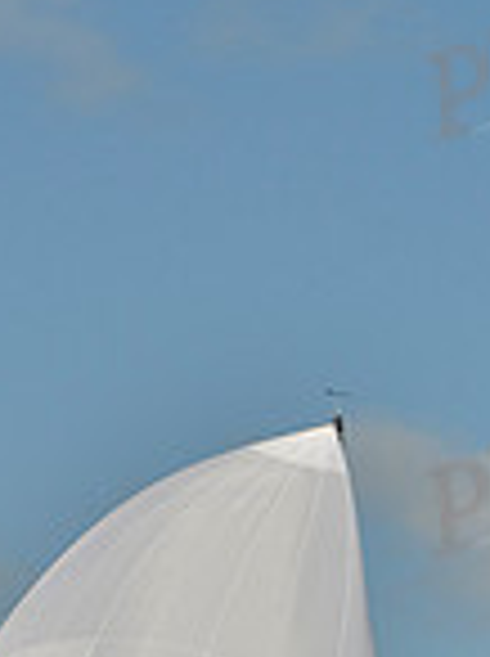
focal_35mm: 268
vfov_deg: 7.4
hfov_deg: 5.5
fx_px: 5073
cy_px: 738
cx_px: 196
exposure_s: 1/1600
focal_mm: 70
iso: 400
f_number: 11
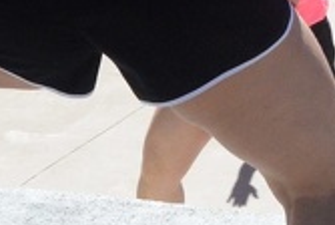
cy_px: -165
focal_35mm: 265
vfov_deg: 5.1
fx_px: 2470
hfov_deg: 7.6
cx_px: 491
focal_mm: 44
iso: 3200
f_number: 11
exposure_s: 1/2500
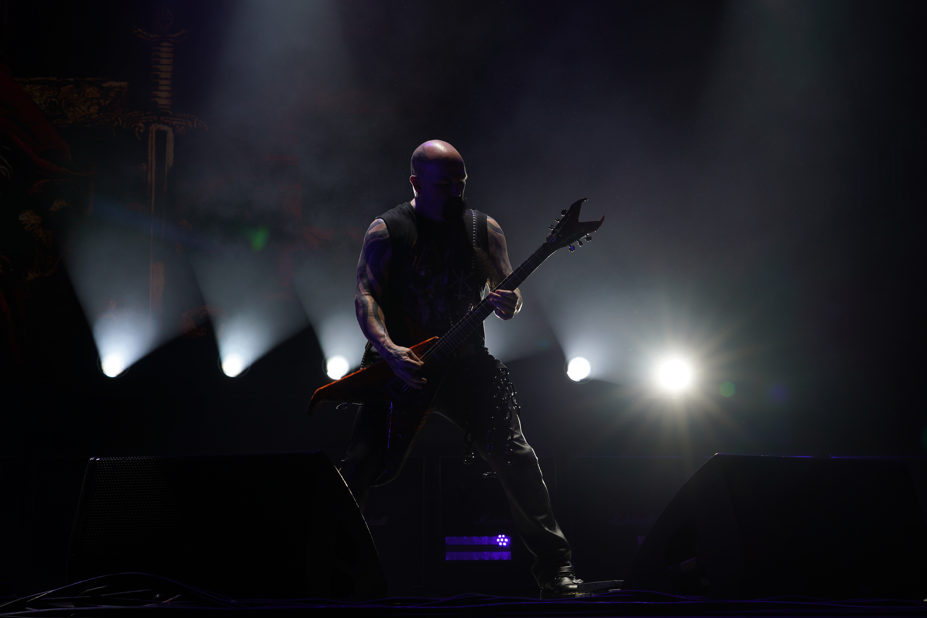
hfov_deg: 33.9
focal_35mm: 59
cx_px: 464
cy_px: 309
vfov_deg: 23.0
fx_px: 1519
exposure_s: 1/400
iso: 100
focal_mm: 59
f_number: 8
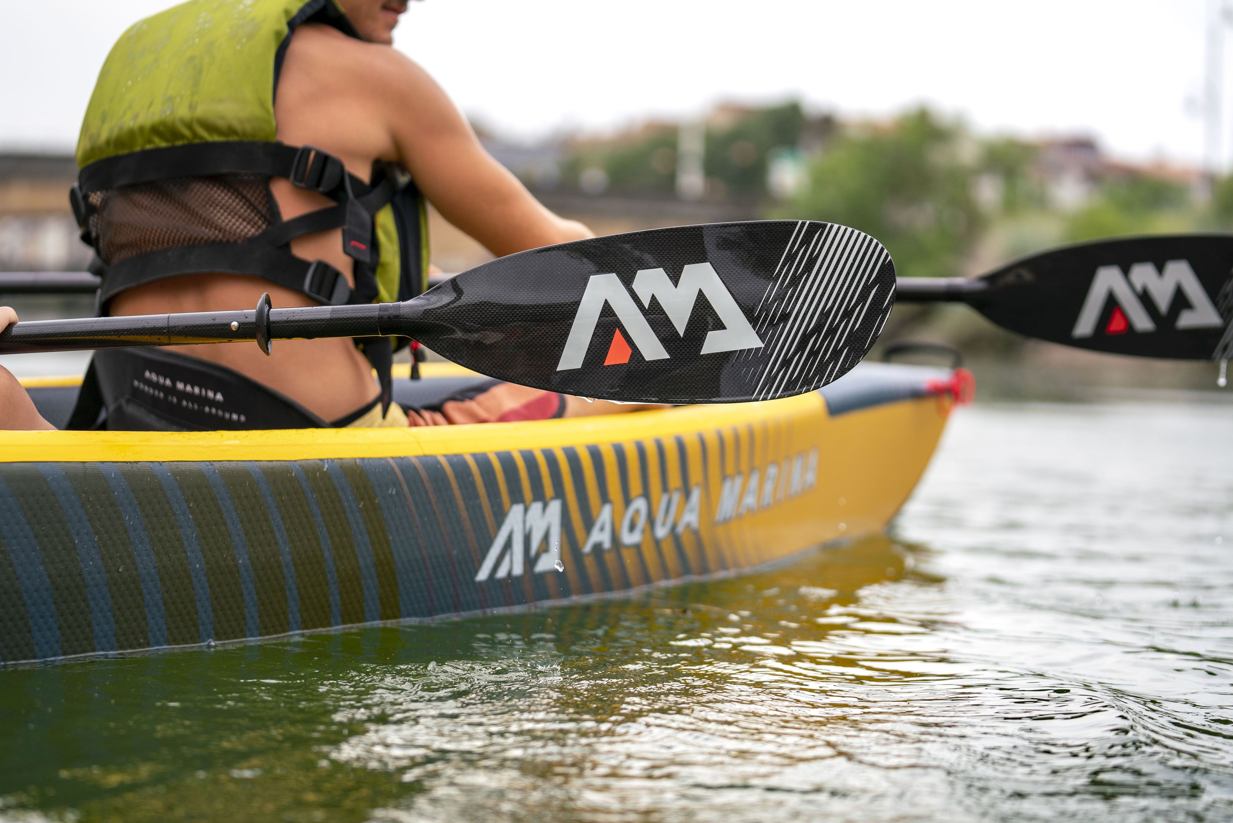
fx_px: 2704
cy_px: 412
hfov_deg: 25.7
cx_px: 616
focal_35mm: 79
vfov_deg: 17.3
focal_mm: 70
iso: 250
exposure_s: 1/1250
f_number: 2.8
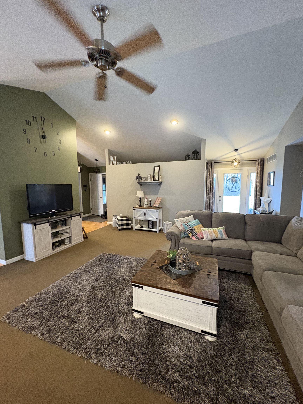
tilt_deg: -3.1
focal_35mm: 14
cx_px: 152
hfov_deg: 85.7
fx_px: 163
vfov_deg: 102.1
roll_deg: +1.6
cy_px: 202
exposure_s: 1/40
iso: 640
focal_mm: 2.22
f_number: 2.2
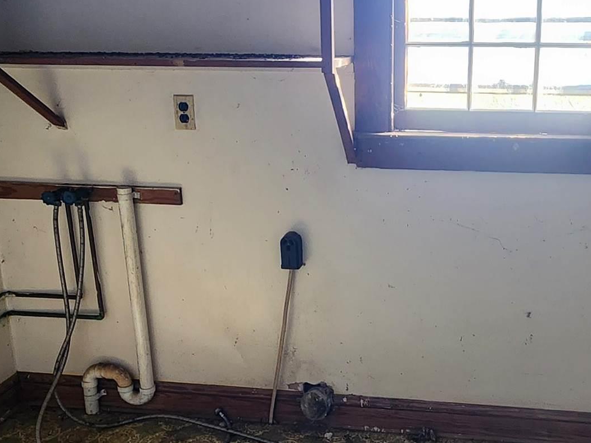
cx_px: 399
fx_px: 649
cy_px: 237
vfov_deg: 37.7
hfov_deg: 48.1
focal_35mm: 38
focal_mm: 2.2
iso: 200
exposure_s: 1/60
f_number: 2.2
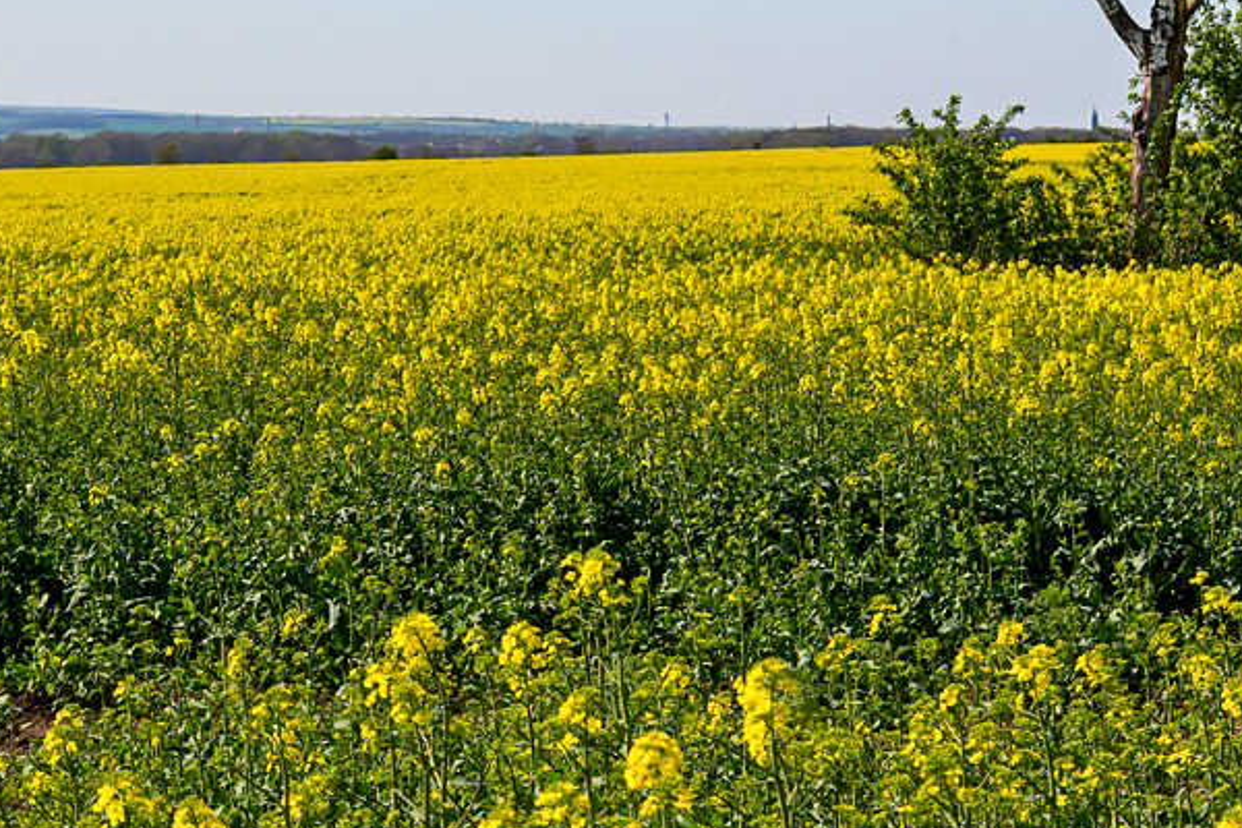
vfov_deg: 9.1
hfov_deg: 13.7
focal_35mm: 150
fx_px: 5175
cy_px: 77
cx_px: 814
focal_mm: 50
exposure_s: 1/1250
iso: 200
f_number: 8
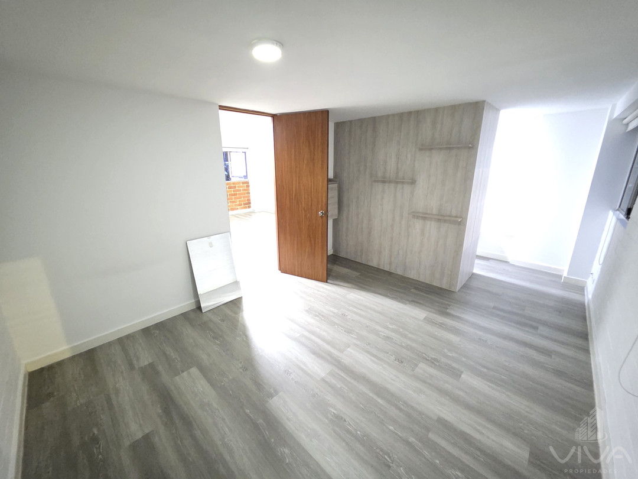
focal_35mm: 13
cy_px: 240
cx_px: 319
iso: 2500
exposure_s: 1/24
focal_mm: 2.2
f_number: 1.9
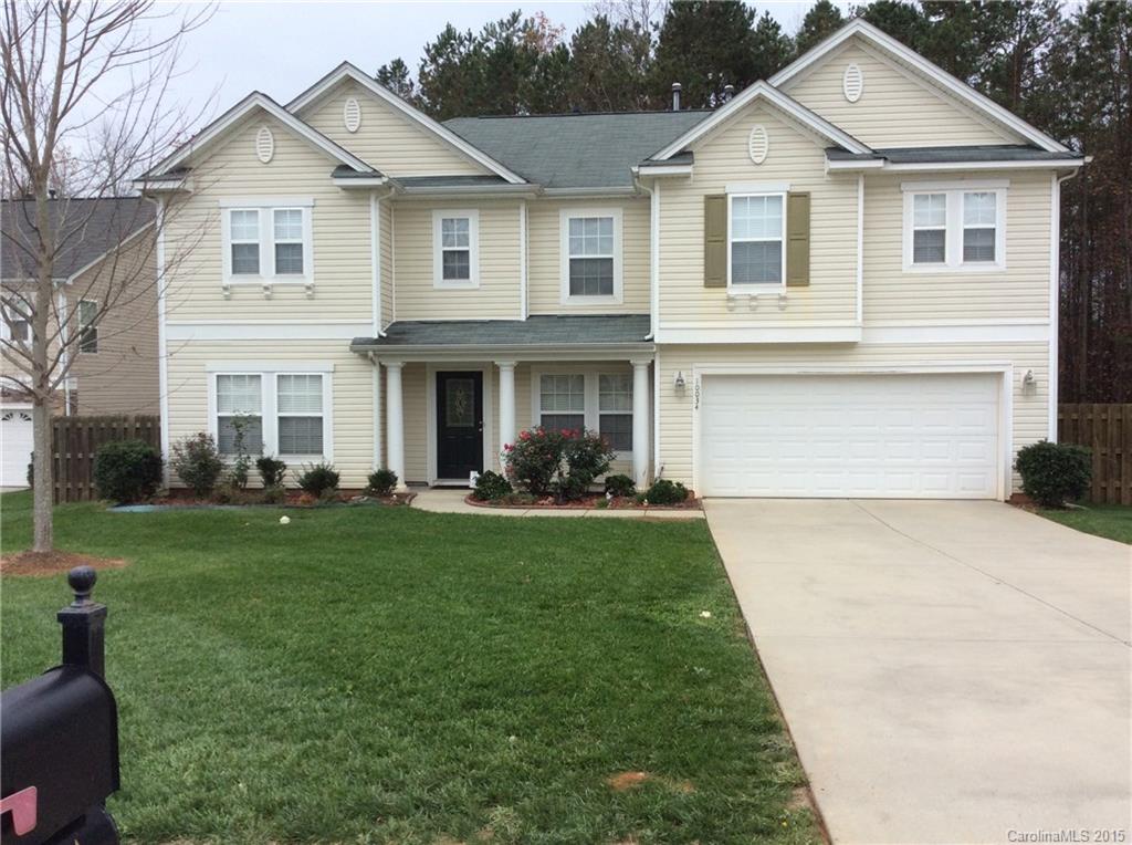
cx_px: 566
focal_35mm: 32
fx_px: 1044
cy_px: 422
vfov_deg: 44.0
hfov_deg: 56.9
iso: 32
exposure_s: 1/311
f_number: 2.4
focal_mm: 3.3
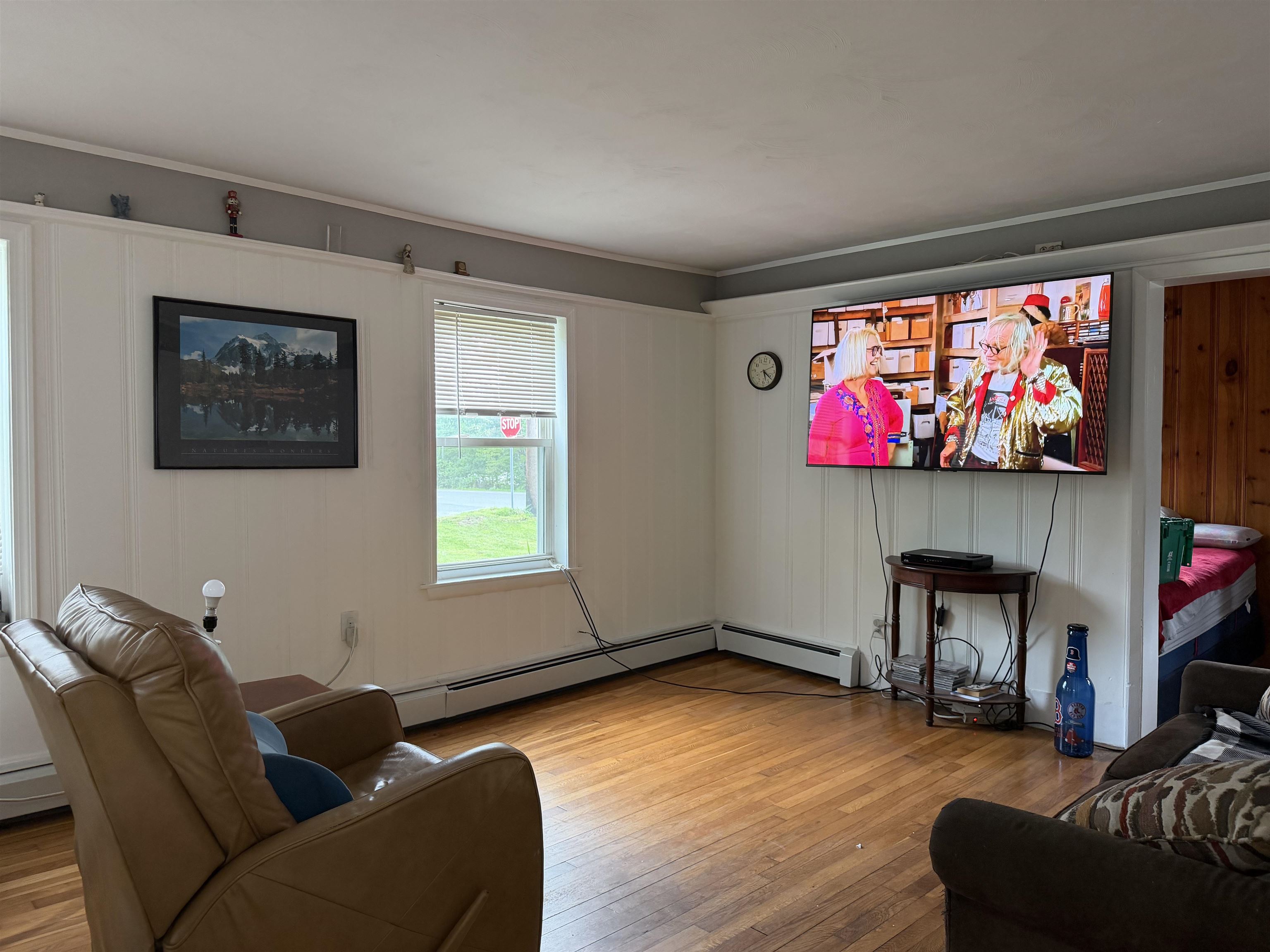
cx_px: 635
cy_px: 476
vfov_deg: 56.8
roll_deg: +1.1
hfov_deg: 71.6
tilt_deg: -1.0
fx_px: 881
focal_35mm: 24
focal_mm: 6.76
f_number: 1.78
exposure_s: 1/60
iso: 200
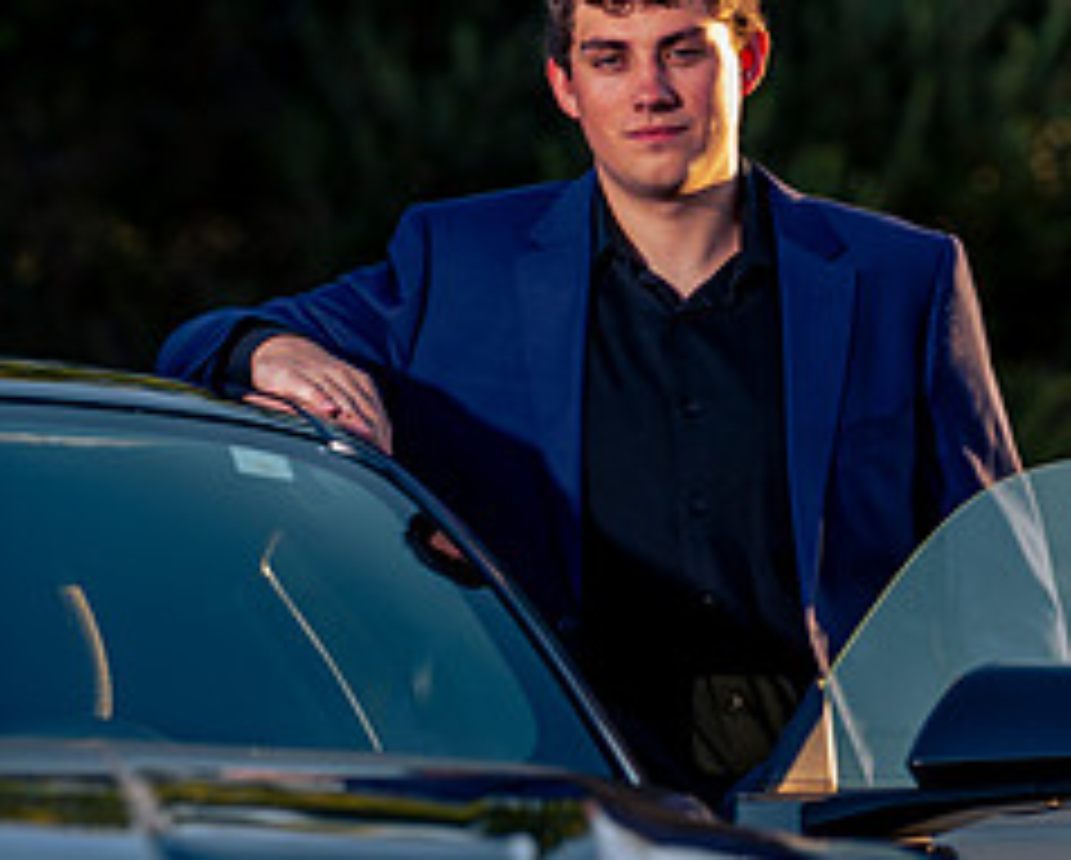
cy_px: 509
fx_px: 8442
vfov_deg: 5.8
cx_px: 666
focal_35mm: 266
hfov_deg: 7.3
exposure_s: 1/80
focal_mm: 150
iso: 31
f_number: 4
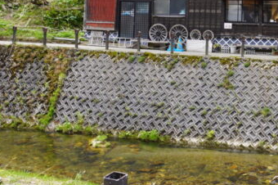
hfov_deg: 35.9
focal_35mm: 53
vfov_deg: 24.3
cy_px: -1
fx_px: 409
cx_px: 235
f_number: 6.3
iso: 100
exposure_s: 1/100
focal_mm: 16
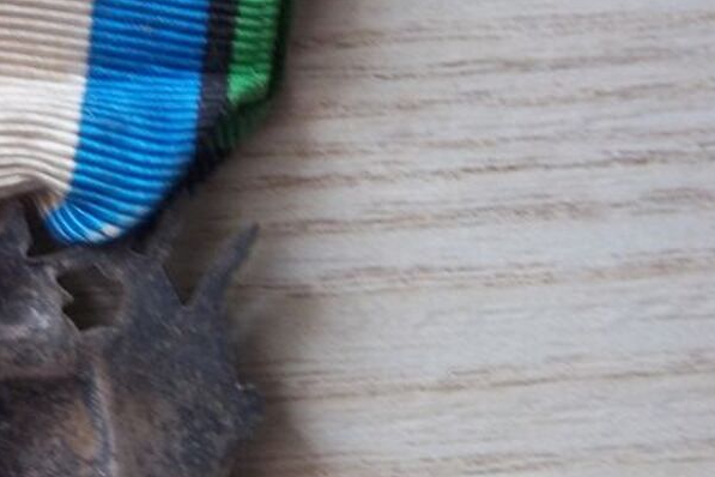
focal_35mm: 65
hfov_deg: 30.4
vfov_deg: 20.9
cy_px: 165
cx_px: 175
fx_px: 1291
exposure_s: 1/25
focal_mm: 5.05
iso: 160
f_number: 3.5
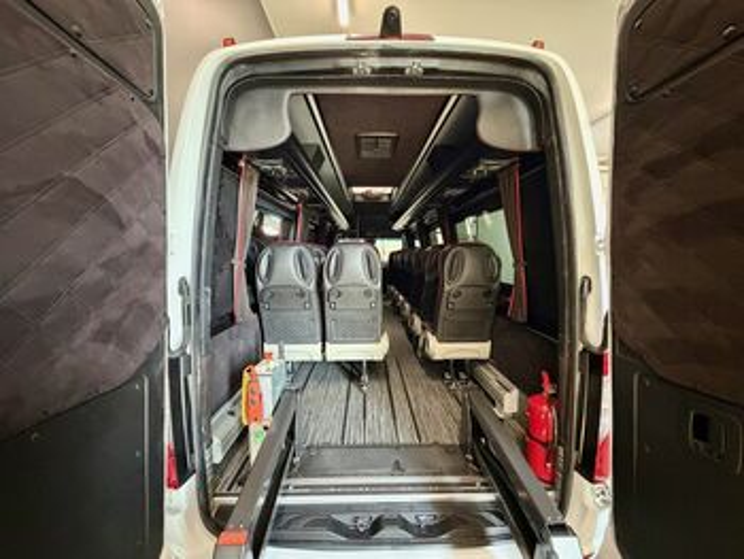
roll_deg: +0.4
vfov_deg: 85.7
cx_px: 372
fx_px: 301
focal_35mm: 14
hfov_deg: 102.0
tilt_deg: -4.9
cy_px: 280
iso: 1250
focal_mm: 2.22
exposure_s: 1/50
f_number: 2.2
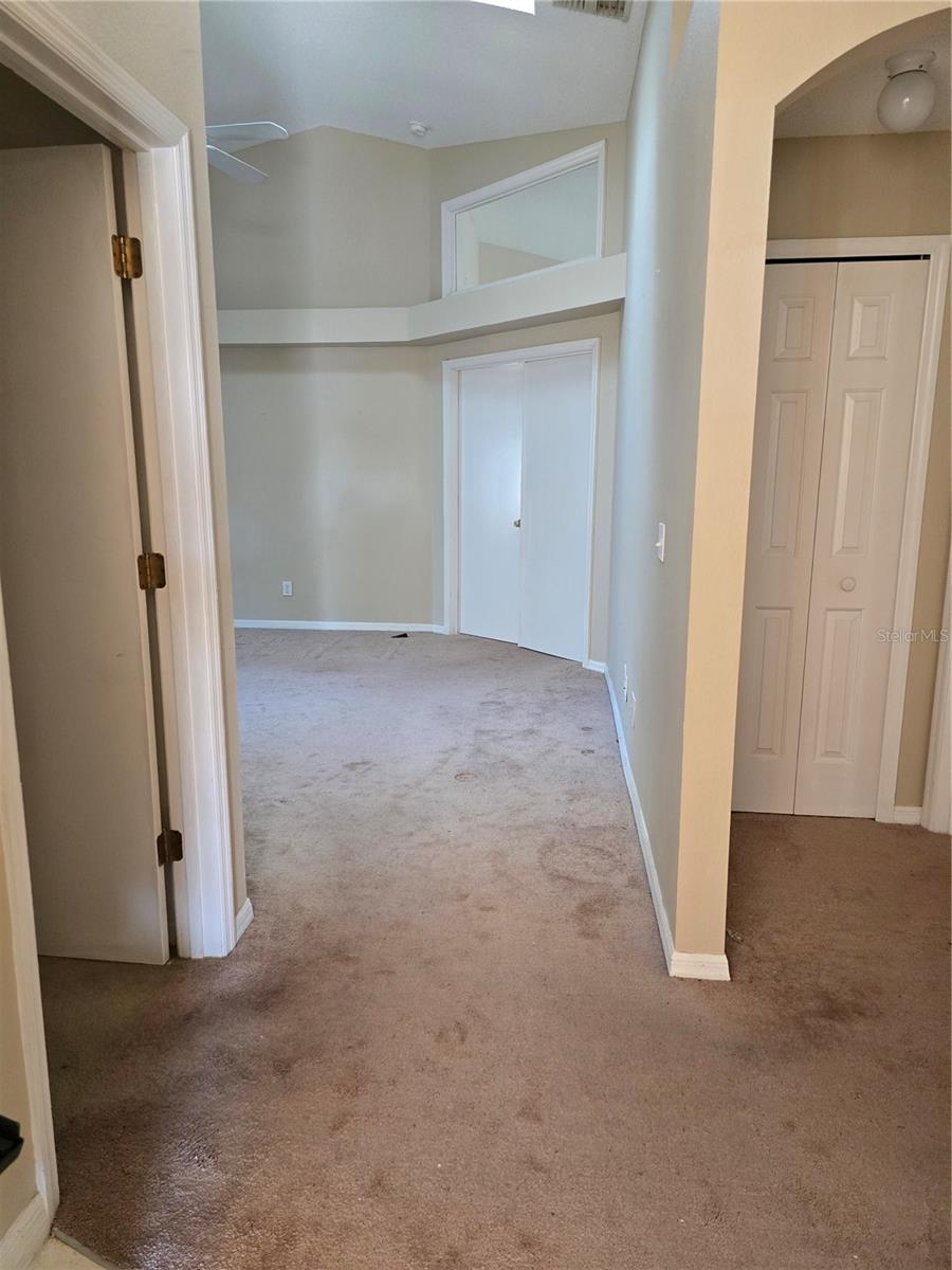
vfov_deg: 73.9
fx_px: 843
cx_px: 476
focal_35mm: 23
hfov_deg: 58.9
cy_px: 635
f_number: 1.7
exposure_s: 1/120
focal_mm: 6.3
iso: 1000
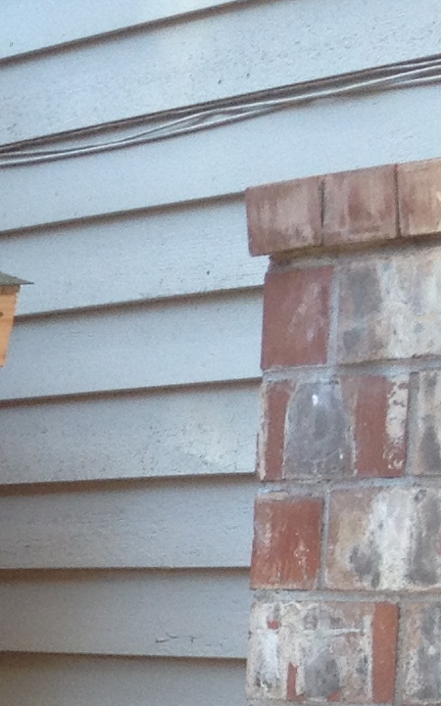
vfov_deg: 12.0
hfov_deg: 7.2
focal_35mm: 168
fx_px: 3234
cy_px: 1009
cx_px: -685
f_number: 2.4
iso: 50
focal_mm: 4.28
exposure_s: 1/153
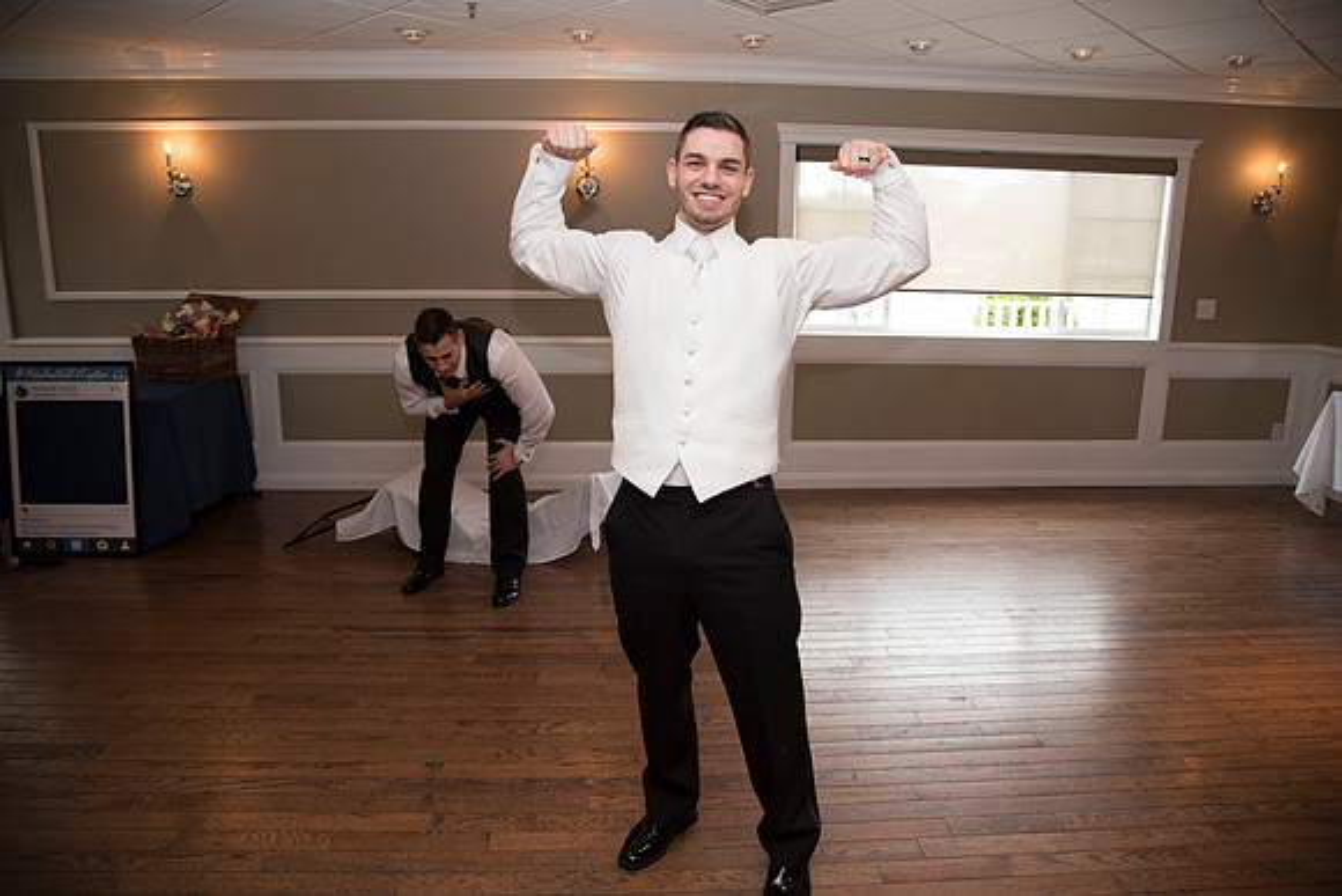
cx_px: 671
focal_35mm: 24
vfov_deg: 53.2
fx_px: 895
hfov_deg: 73.7
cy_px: 448
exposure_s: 1/60
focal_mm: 24
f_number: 4
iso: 1000
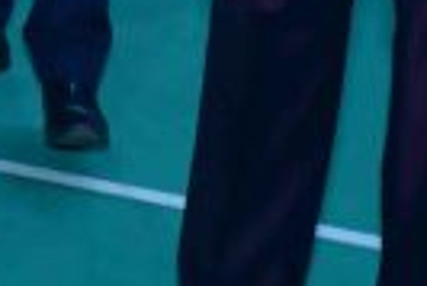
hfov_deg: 11.5
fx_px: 2054
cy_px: -431
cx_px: -161
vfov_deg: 7.4
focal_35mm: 173
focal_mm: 22
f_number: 4.5
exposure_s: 1/125
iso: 500
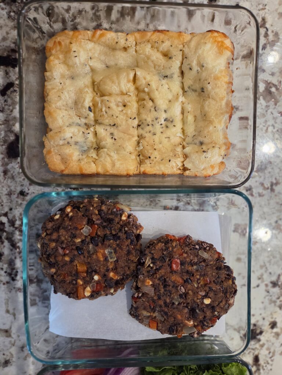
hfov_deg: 58.9
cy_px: 188
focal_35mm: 23
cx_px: 141
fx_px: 250
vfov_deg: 73.9
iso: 640
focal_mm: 5.4
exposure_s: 1/120
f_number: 1.8
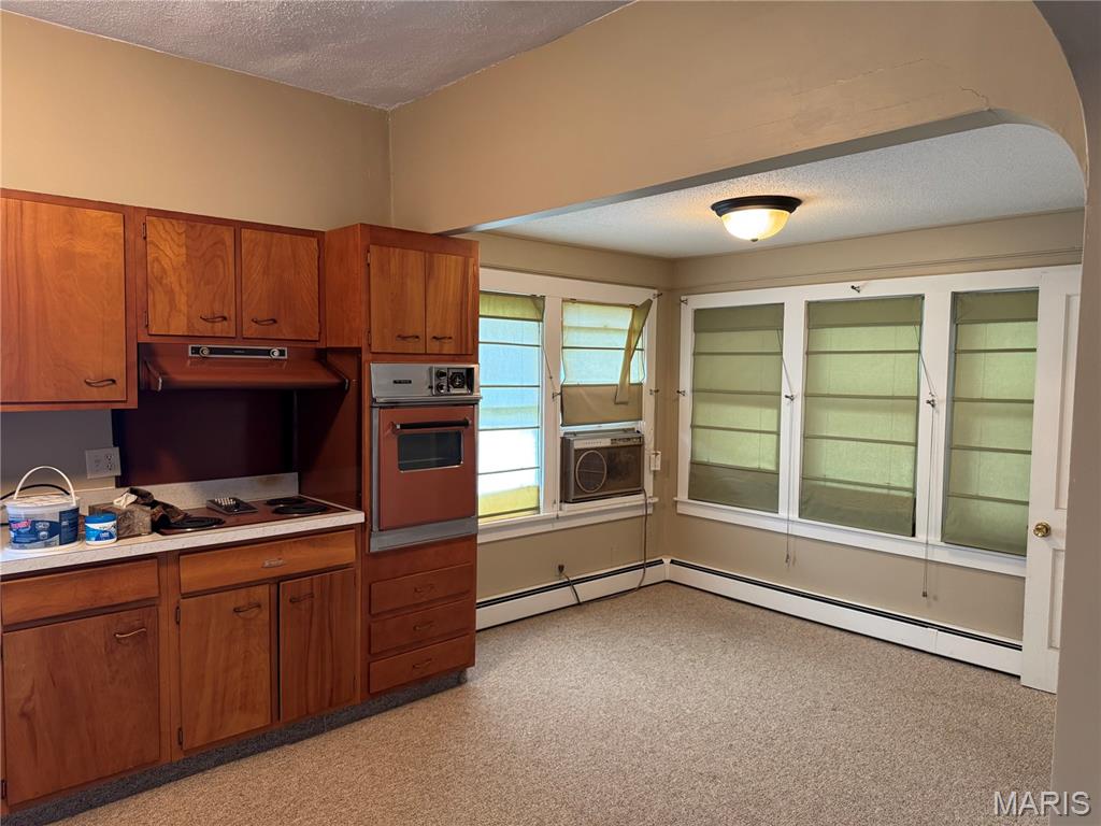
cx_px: 550
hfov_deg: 71.6
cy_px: 413
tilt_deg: -4.9
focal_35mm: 24
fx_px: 763
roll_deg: -1.3
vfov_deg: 56.8
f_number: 1.78
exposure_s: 1/60
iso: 320
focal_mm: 6.76
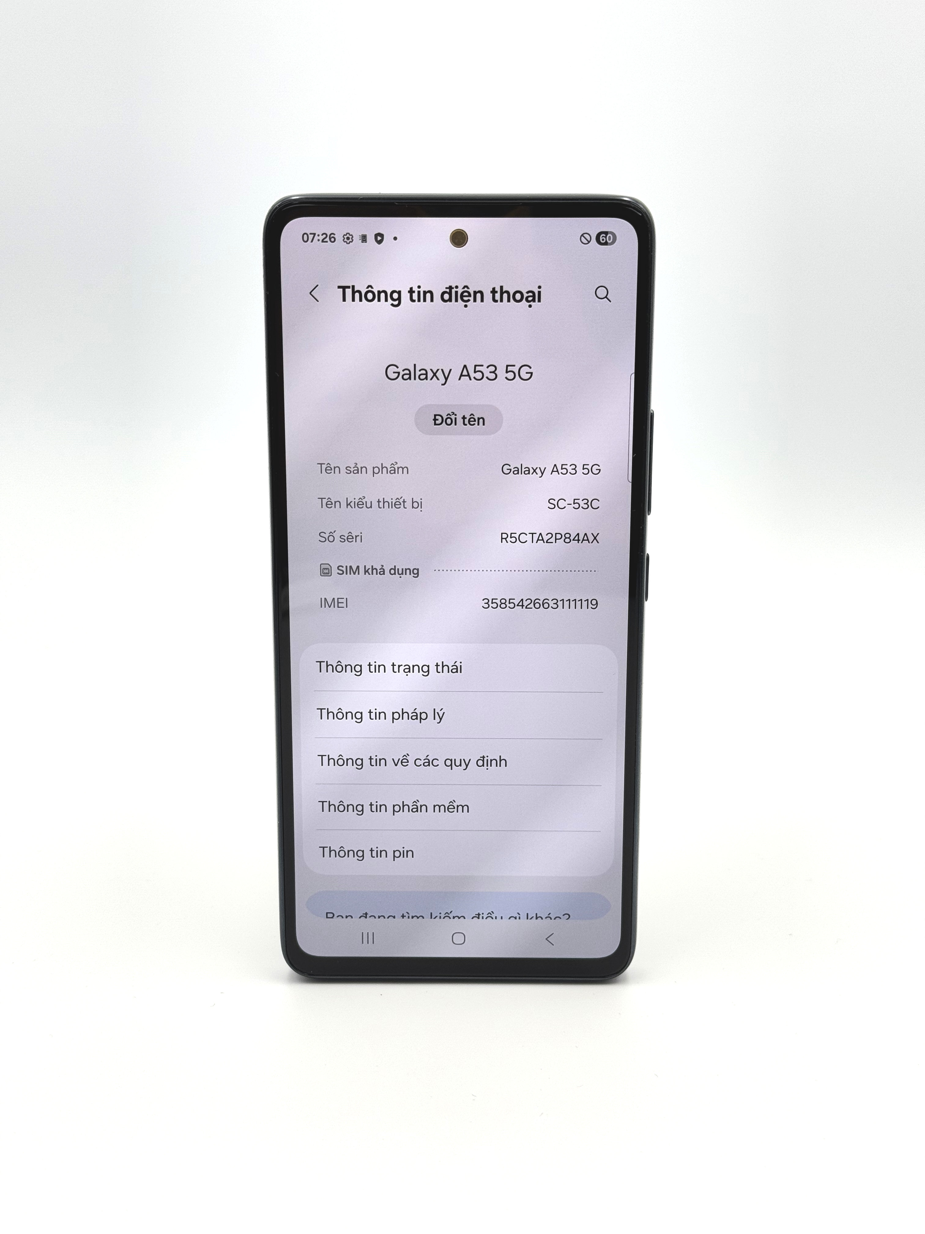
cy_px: 617
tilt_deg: -15.2
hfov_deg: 30.3
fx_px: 1710
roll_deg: -0.3
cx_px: 462
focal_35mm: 48
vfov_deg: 39.7
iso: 64
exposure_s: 1/317
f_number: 1.78
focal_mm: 6.76
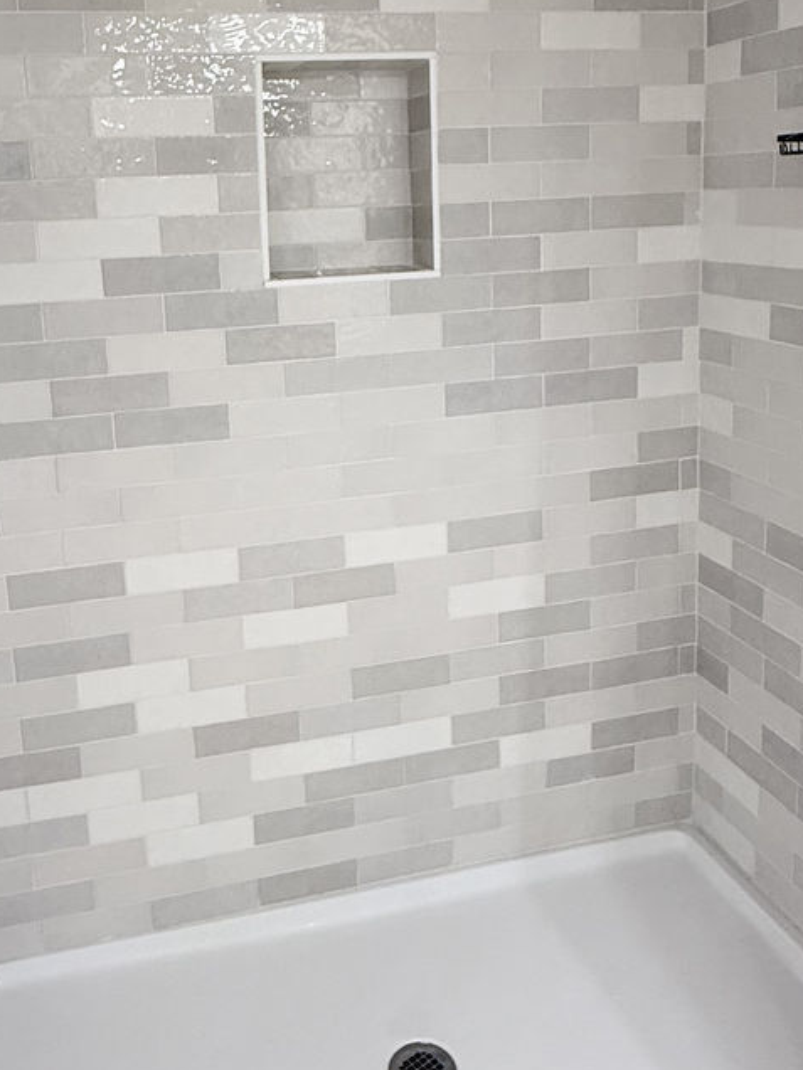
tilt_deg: -9.0
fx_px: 1021
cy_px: 363
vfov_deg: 54.3
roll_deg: +2.5
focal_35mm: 33
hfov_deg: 42.7
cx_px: 317
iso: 200
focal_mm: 2.22
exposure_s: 1/99
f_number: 2.2
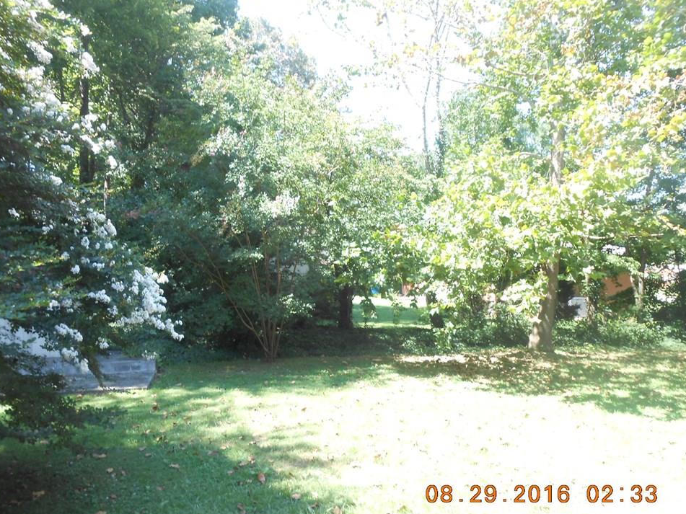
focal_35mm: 28
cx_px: 318
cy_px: 271
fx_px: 555
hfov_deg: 63.4
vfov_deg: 49.7
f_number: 3.5
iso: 80
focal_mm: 4.6
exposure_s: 1/60
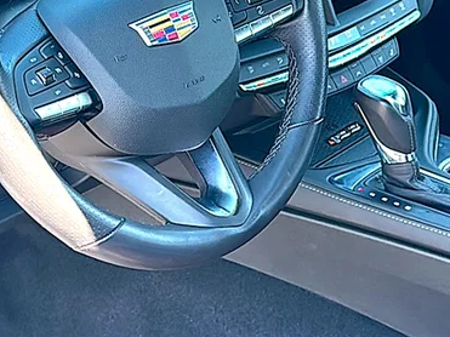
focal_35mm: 68
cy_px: 66
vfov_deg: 21.3
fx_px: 884
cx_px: 266
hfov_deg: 28.5
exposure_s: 1/292
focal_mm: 6.86
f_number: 1.78
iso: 125
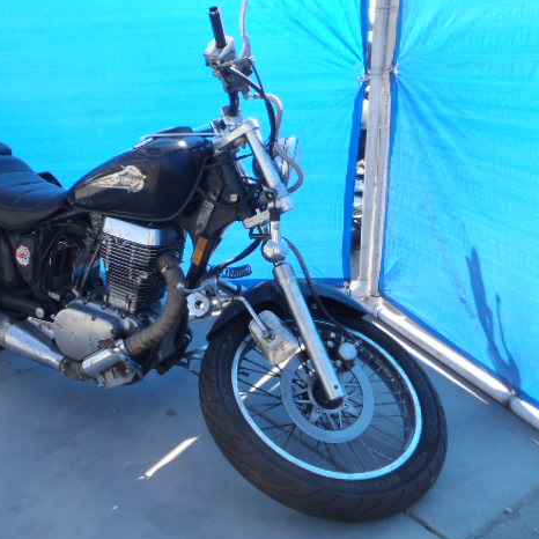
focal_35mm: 34
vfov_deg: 48.5
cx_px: 178
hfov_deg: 47.6
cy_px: 267
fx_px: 599
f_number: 4.5
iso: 80
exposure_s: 1/125
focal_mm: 5
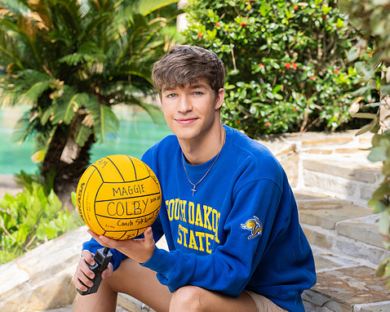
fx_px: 1038
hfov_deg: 21.3
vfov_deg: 17.1
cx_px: 180
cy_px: 156
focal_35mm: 90
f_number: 4.5
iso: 100
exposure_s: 1/200
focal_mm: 79
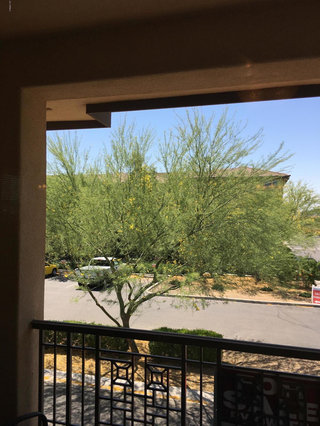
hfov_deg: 48.2
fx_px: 357
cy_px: 213
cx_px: 160
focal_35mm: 29
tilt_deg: +0.6
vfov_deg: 61.7
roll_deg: +1.6
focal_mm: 4.15
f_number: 2.2
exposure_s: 1/845
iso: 25
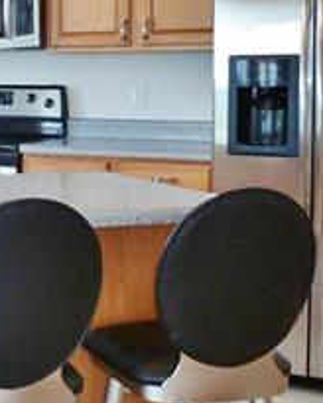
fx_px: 908
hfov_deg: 18.7
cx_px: -100
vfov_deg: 25.0
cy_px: 142
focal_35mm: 76
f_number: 3.3
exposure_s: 1/30
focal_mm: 4.1
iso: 200
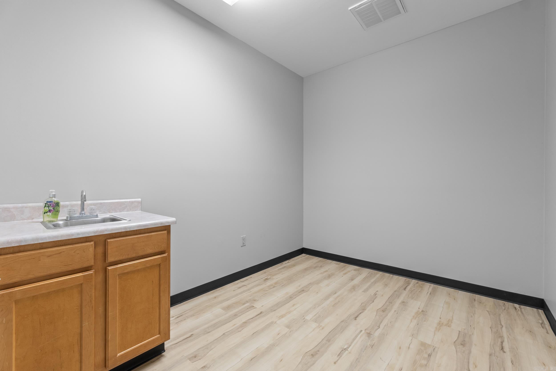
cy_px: 186
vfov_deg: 77.3
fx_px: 232
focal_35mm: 15
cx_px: 278
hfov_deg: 100.4
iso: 400
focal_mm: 10
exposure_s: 1/4
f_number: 7.1
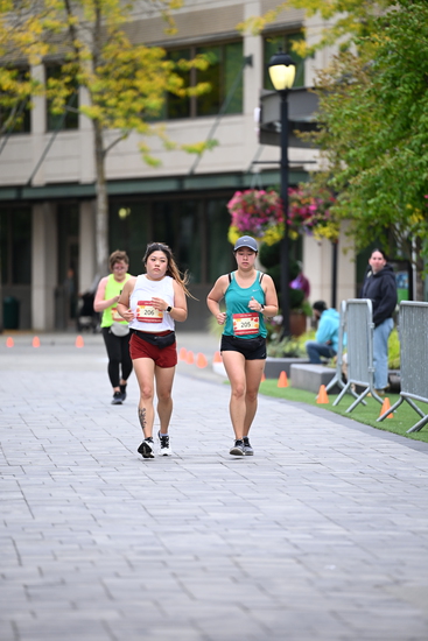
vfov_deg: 10.3
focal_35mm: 200
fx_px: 3564
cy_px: 320
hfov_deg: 6.9
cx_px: 214
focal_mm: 200
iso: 640
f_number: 2.8
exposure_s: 1/1600
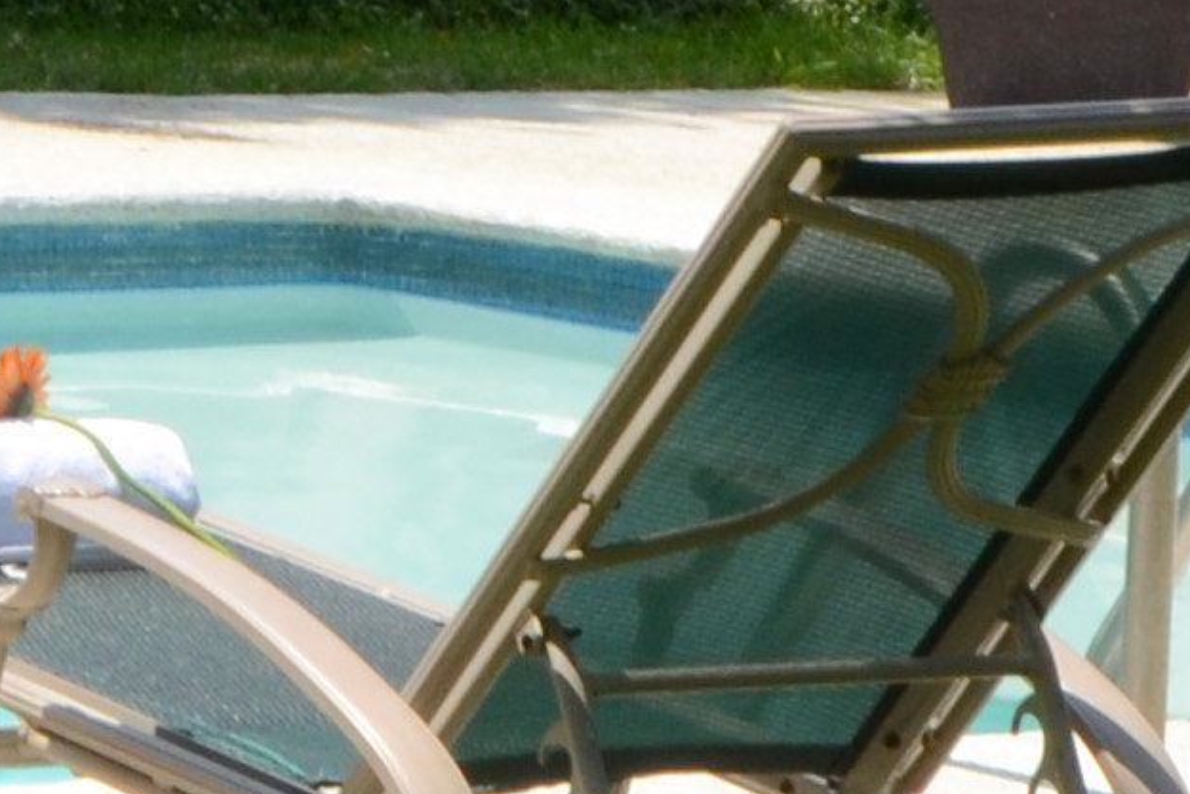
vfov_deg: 5.8
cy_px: -249
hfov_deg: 8.4
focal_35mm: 236
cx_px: -832
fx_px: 7802
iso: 200
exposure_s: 1/30
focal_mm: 20
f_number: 13
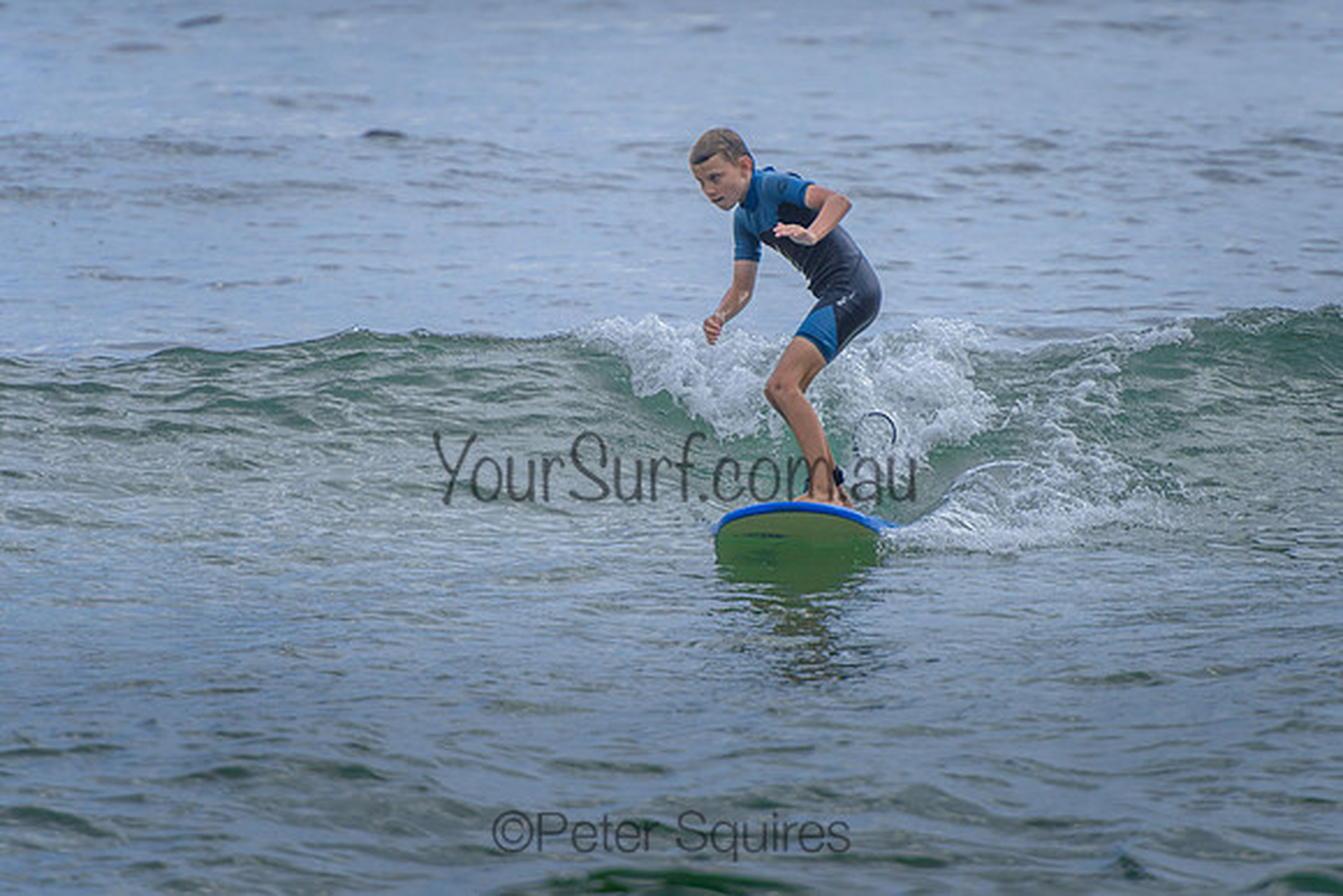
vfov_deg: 2.8
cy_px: 376
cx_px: 784
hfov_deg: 4.2
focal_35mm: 490
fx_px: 18295
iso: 180
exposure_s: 1/1600
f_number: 5.6
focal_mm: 400
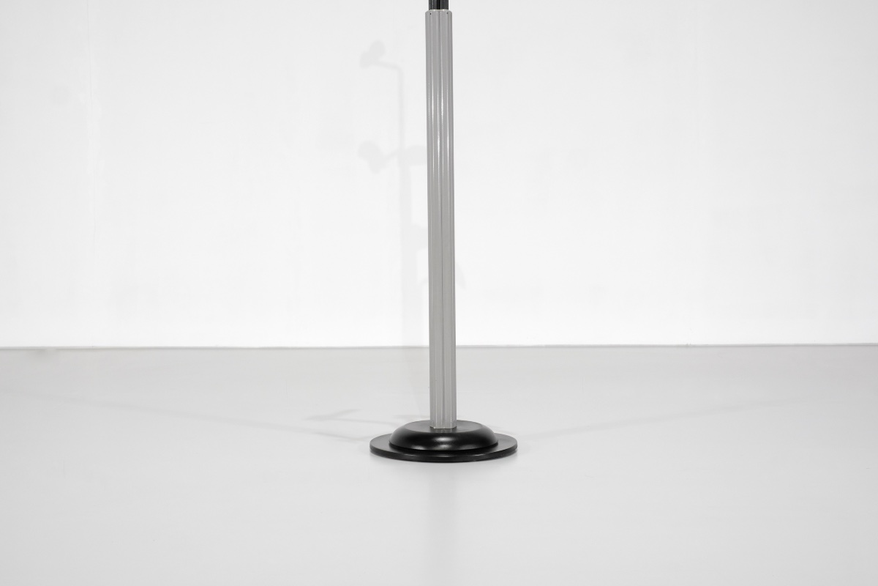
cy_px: 293
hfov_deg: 37.5
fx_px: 1293
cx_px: 439
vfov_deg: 25.5
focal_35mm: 53
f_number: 7.1
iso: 800
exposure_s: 1/50
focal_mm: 35
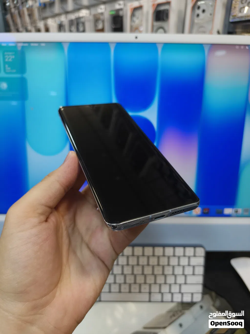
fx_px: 221
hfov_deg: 58.9
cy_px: 167
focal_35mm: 23
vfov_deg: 73.9
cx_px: 125
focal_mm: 5.56
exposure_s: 1/120
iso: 117
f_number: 1.8
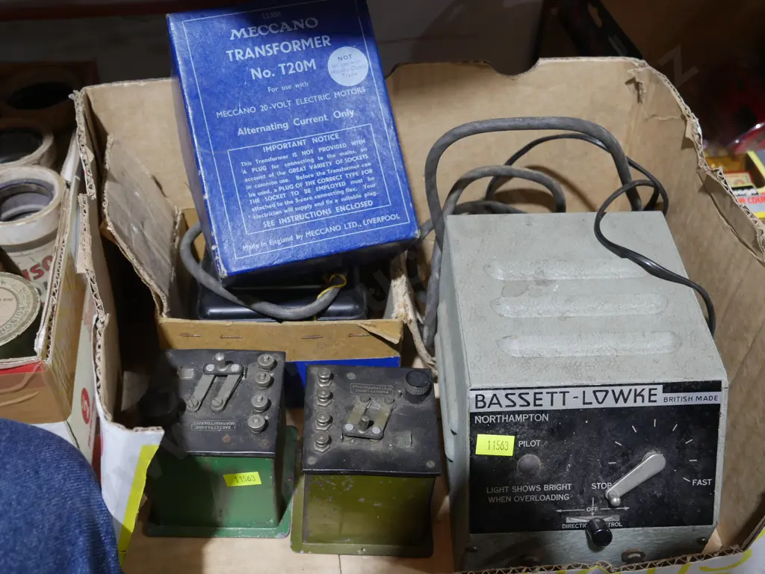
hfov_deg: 46.8
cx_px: 382
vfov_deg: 36.0
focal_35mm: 40
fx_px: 884
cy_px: 287
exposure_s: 1/60
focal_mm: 20
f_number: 4.4
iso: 800
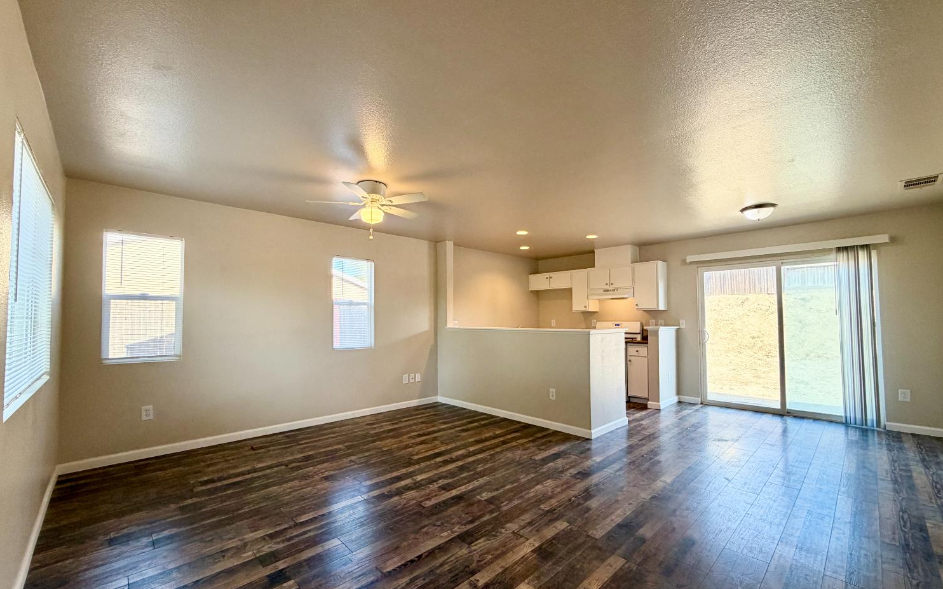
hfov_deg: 101.5
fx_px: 385
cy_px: 305
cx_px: 473
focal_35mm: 15
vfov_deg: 74.7
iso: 160
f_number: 2.2
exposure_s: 1/120
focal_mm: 2.22
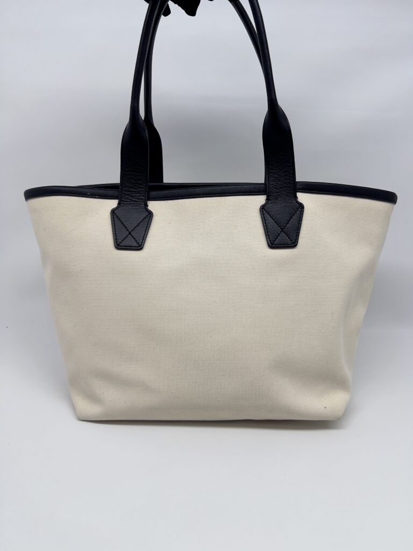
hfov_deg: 53.1
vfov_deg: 67.3
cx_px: 206
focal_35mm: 26
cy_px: 276
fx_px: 414
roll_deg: -2.2
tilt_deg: -13.3
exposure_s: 1/266
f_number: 1.5
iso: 40
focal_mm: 5.7
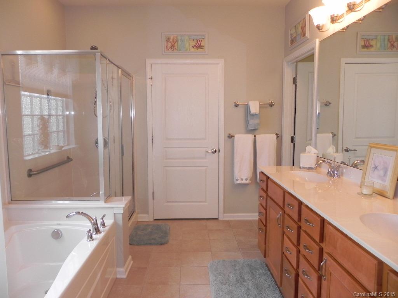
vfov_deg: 53.1
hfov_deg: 67.3
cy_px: 149
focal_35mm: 26
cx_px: 199
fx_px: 299
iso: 160
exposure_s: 1/45.2
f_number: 2.8
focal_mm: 4.6
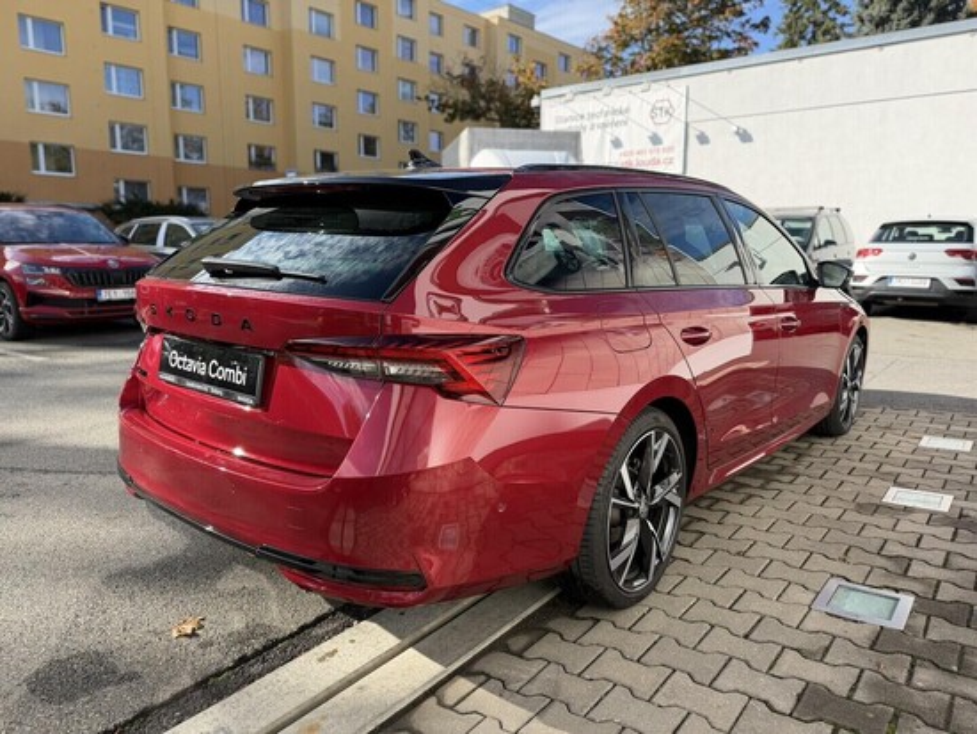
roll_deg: +0.1
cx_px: 488
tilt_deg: -9.8
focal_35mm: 24
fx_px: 678
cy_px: 367
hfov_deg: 71.6
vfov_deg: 56.9
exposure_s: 1/2110
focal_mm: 6.76
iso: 100
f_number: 1.78
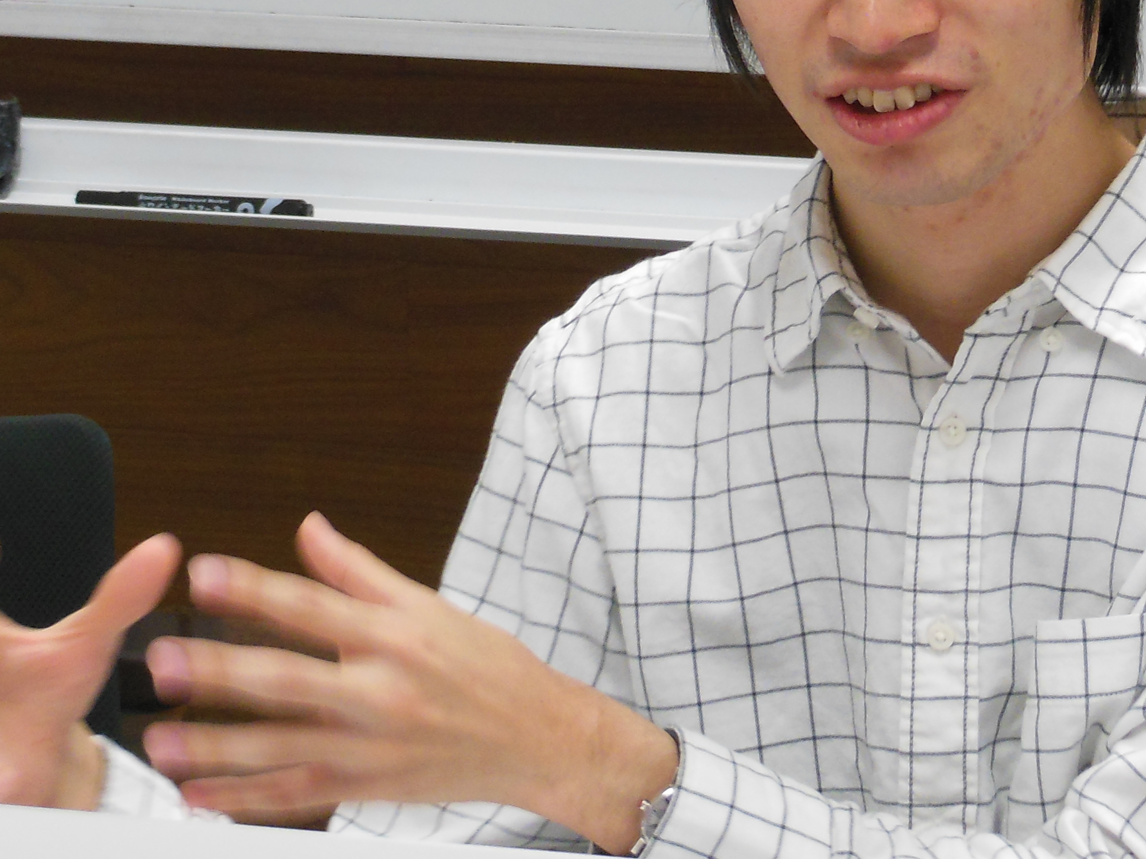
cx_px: 633
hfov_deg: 9.5
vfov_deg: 7.1
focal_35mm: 209
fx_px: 6919
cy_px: 256
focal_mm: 19.1
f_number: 5.7
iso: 400
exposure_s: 1/15
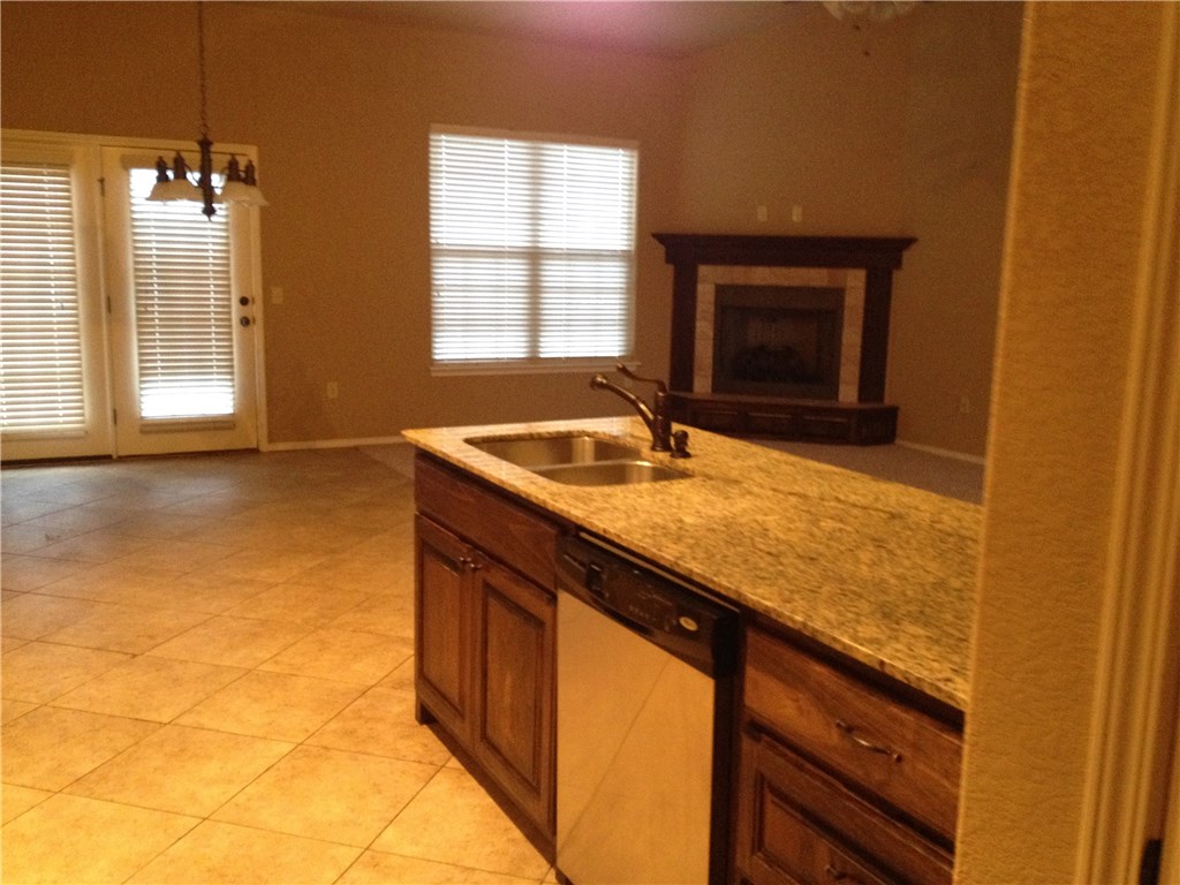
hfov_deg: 52.6
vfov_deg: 40.7
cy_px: 442
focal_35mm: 35
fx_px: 1193
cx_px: 590
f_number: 2.4
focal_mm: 4.28
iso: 400
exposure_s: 1/15
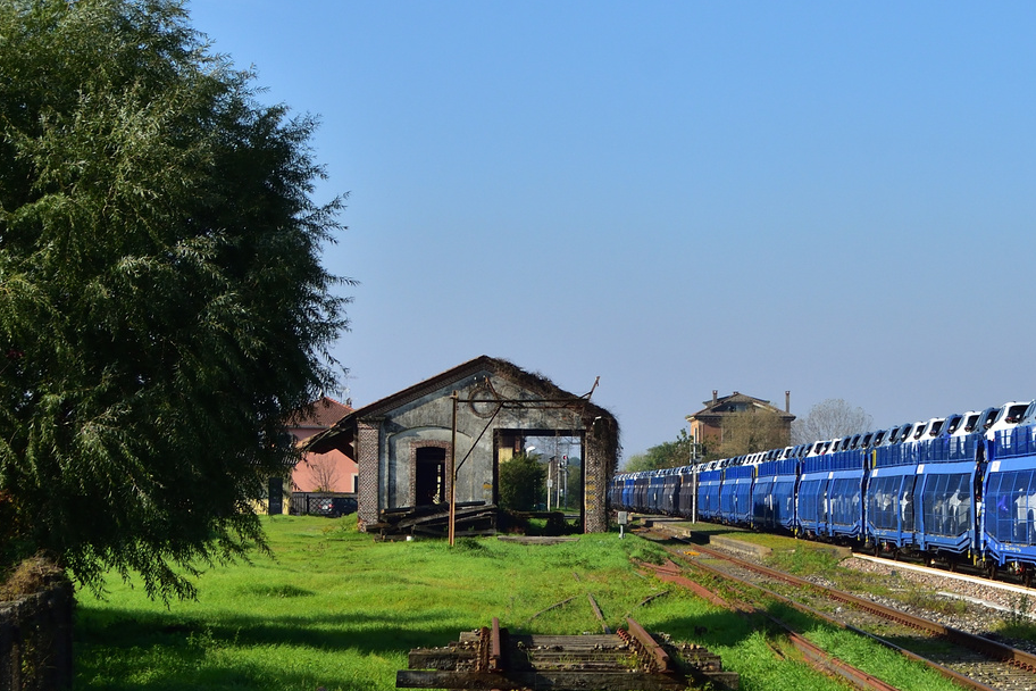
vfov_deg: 11.4
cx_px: 1011
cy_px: 380
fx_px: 3453
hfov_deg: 16.7
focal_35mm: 120
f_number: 7.1
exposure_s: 1/800
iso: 250
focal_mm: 38
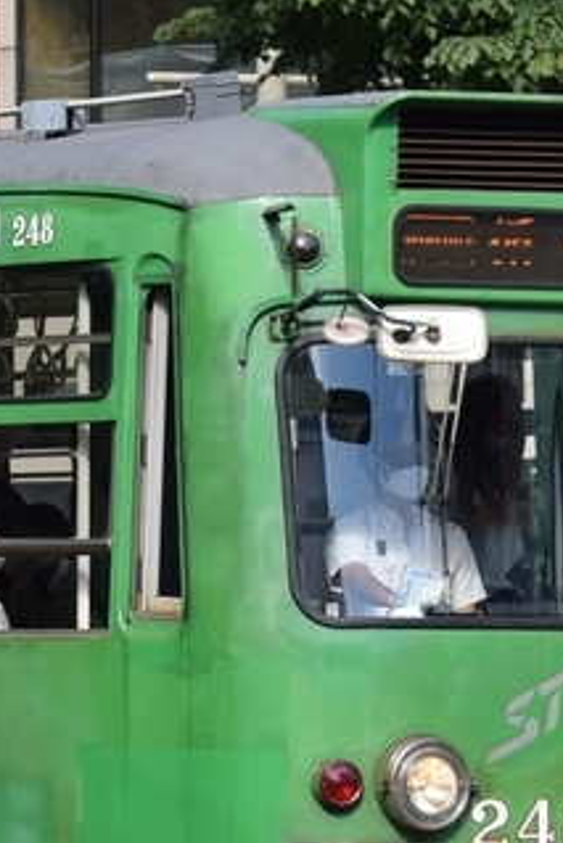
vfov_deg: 4.2
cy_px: 359
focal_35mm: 486
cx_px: -122
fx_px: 11388
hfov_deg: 2.8
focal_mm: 86
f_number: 5.6
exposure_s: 1/320
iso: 100
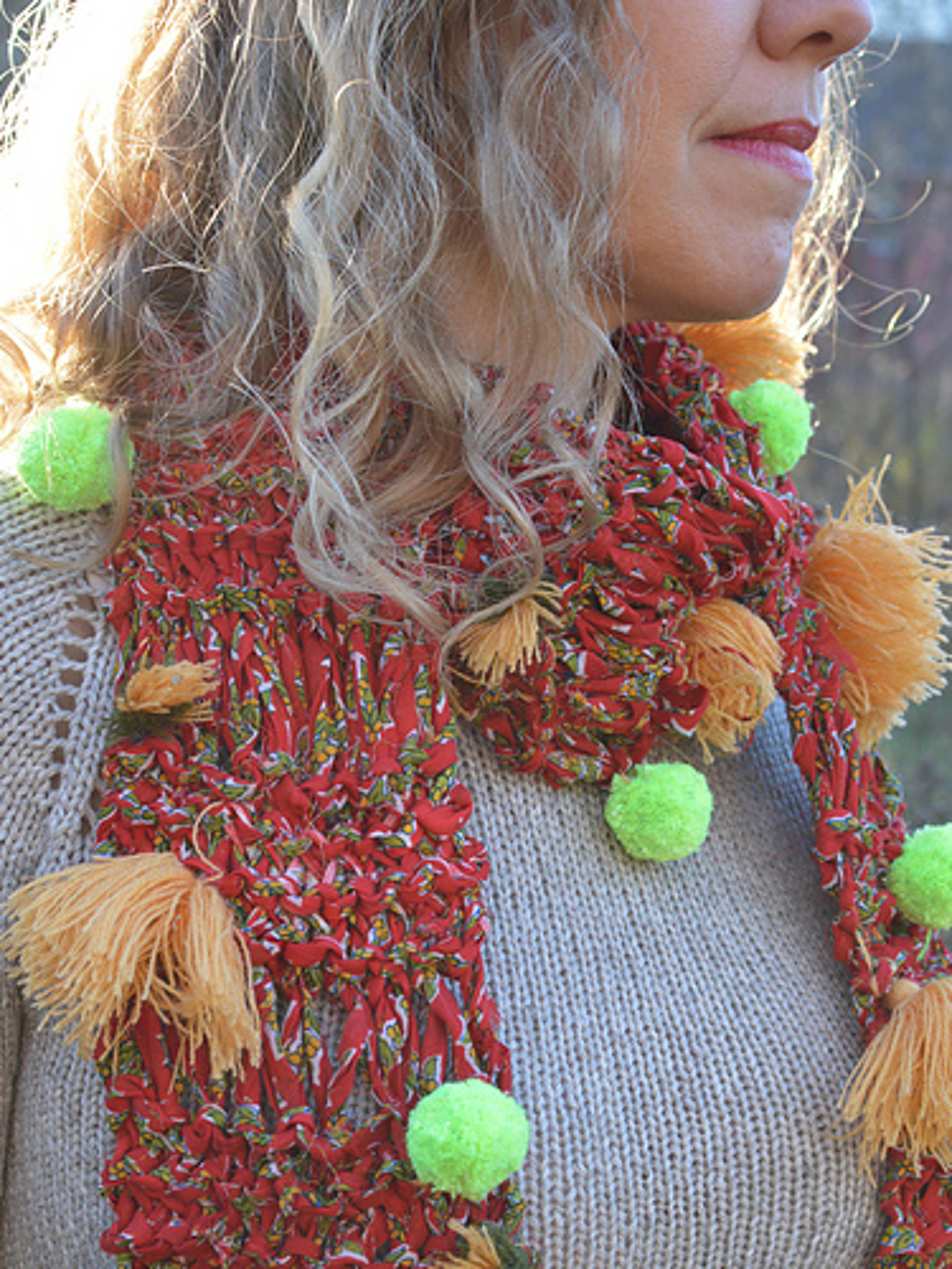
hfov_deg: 22.7
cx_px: 531
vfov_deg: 29.9
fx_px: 2369
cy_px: 797
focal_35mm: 65
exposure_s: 1/125
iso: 360
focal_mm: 35
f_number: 5.6
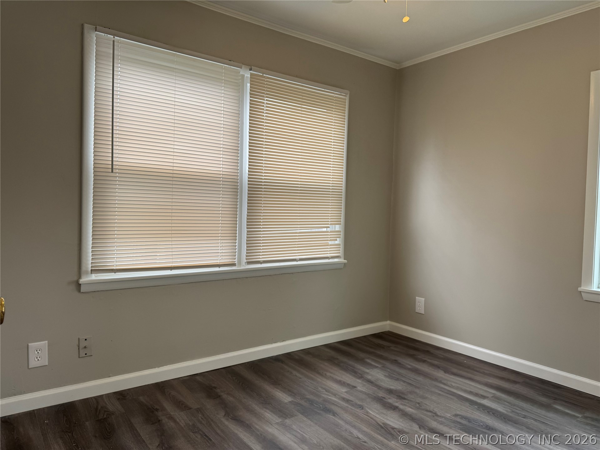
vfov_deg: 56.8
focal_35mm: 24
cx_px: 300
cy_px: 225
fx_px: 416
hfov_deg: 71.6
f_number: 1.78
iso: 80
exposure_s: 1/120
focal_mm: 6.76
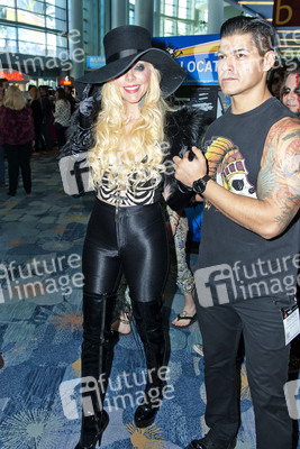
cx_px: 150
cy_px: 224
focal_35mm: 29
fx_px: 362
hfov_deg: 45.0
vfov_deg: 63.6
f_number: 5
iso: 500
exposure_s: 1/320
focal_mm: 29
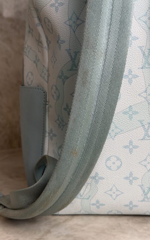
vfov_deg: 38.9
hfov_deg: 24.8
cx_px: 84
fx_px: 340
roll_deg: +1.9
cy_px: 120
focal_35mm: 52
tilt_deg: -9.2
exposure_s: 1/171
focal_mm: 6.76
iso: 50
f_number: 1.78
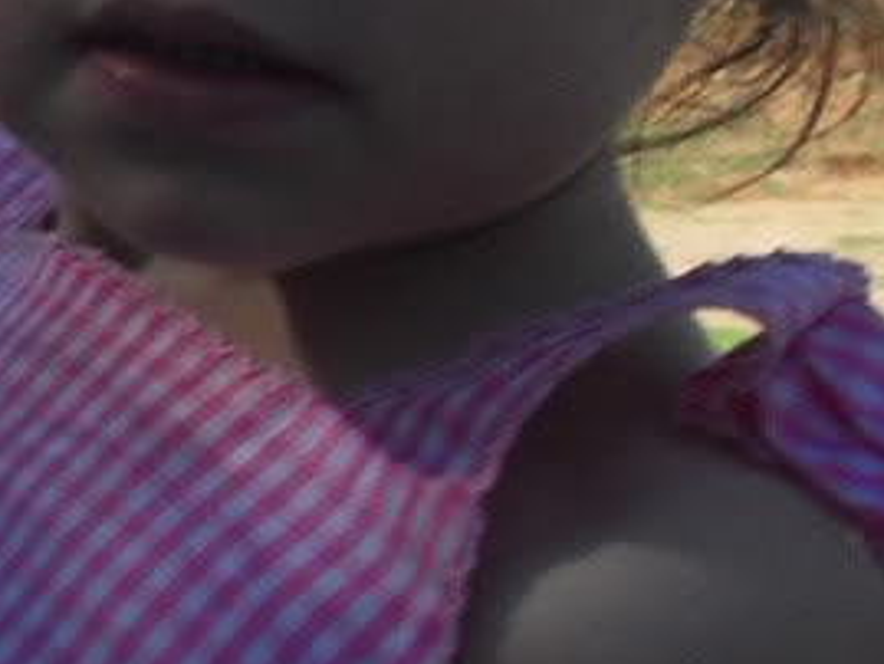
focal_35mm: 133
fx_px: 3398
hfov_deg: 13.5
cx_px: -634
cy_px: -115
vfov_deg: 11.0
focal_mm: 6.3
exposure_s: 1/125
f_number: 8.2
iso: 80
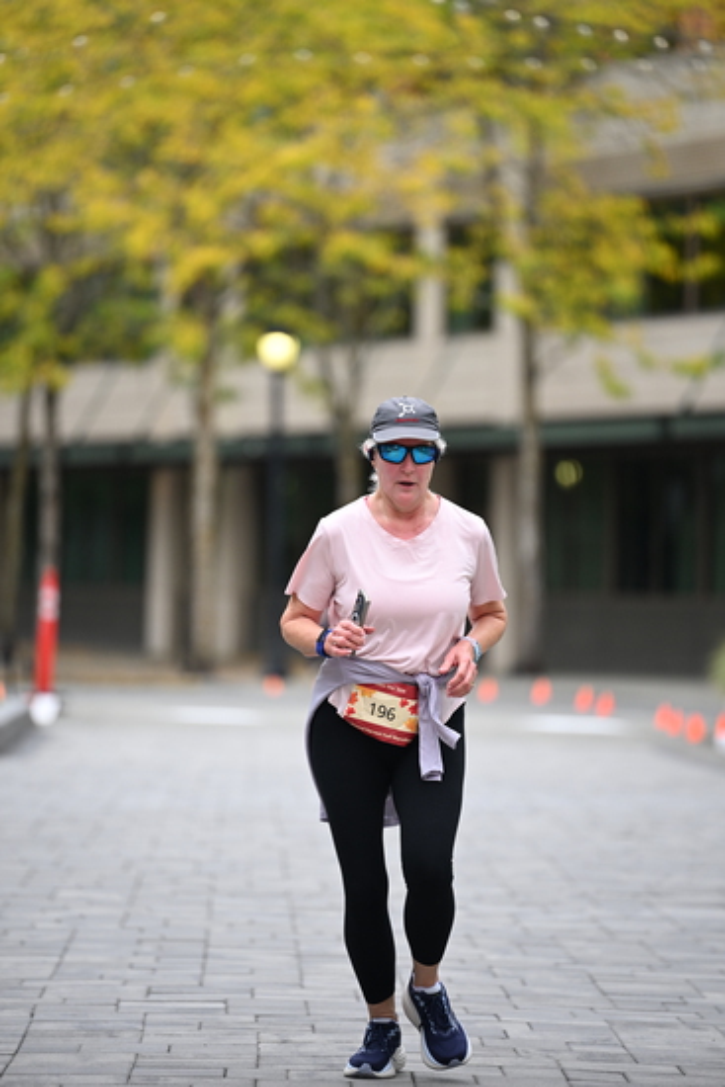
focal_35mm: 200
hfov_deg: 6.9
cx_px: 362
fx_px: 6037
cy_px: 544
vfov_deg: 10.3
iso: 640
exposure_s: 1/1600
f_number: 2.8
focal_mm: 200
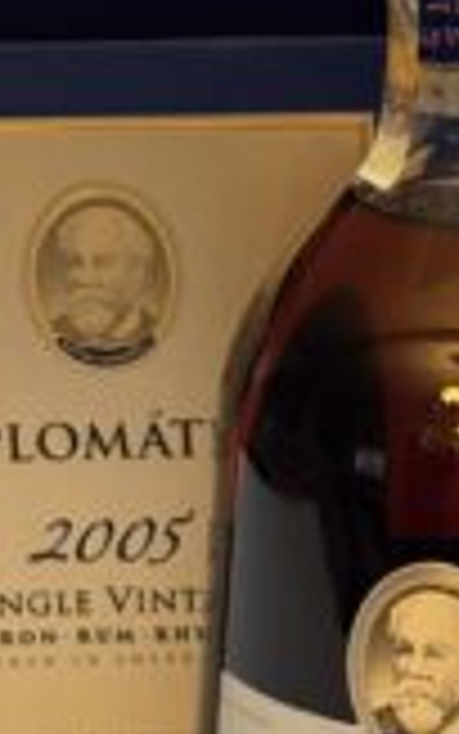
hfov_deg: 10.5
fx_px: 2500
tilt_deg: -16.2
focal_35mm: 125
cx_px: 310
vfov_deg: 16.7
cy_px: 392
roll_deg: +0.5
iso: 500
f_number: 1.78
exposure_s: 1/40
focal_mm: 6.76
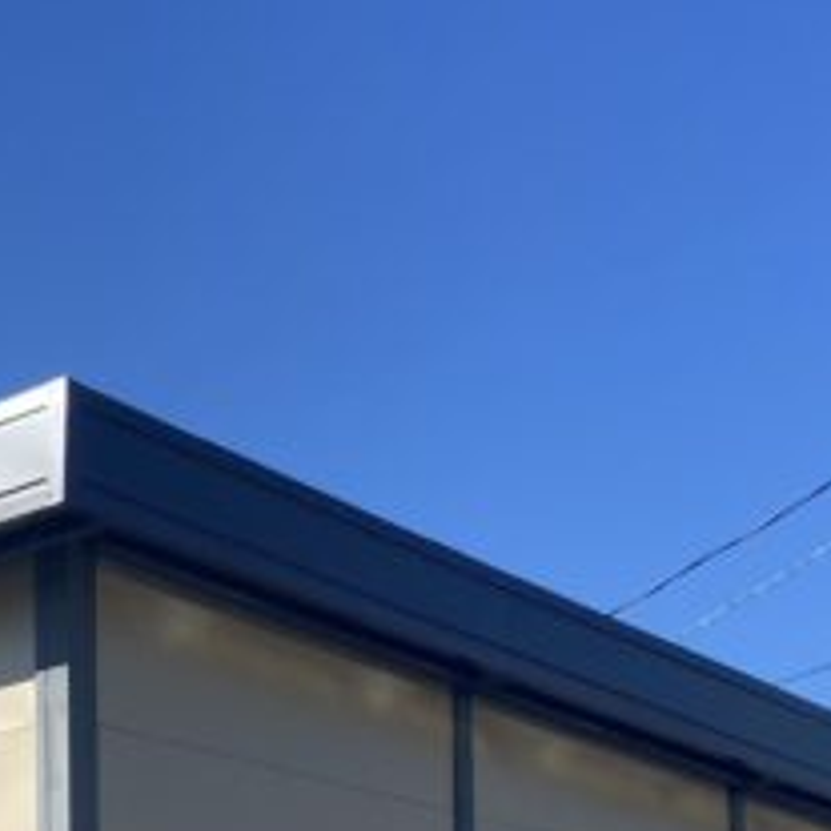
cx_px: -88
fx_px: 2417
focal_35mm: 89
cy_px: 1192
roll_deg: +0.2
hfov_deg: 18.7
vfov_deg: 17.8
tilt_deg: +2.4
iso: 32
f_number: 1.8
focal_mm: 4.25
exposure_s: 1/3846
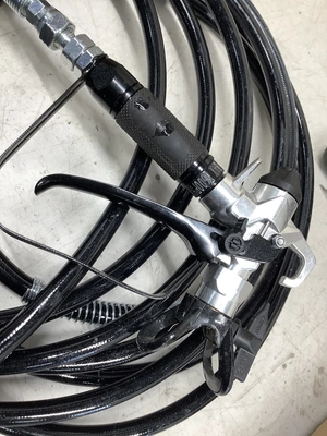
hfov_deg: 45.4
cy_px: 218
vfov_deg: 58.4
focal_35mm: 31
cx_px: 164
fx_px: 390
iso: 64
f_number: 2.4
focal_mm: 3.3
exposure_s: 1/60
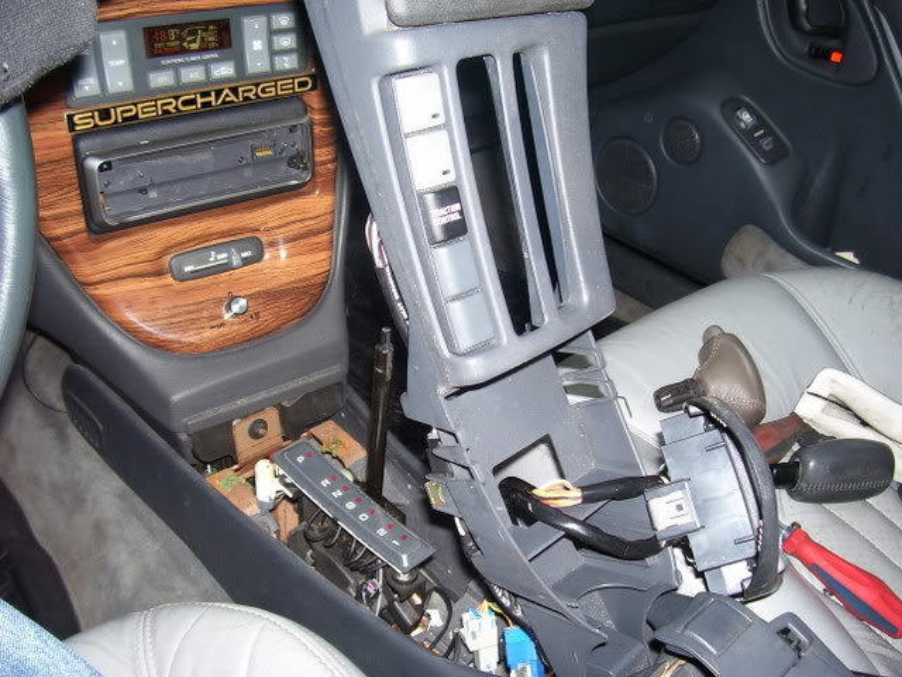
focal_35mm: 34
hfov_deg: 54.0
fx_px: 886
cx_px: 451
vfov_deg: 41.8
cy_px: 338
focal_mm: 5.6
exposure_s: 1/60
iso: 80
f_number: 2.7
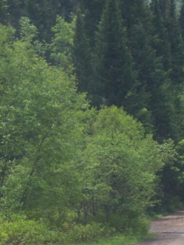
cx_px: 109
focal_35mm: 350
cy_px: 110
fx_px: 2482
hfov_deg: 4.2
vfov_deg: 5.7
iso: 80
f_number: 3.2
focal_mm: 21.2
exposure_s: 1/800
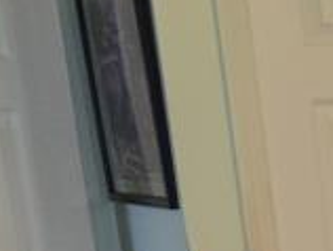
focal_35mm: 149
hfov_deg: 11.5
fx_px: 1436
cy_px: 451
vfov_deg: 9.5
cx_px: 725
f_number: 1.8
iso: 100
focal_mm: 5.4
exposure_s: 1/30
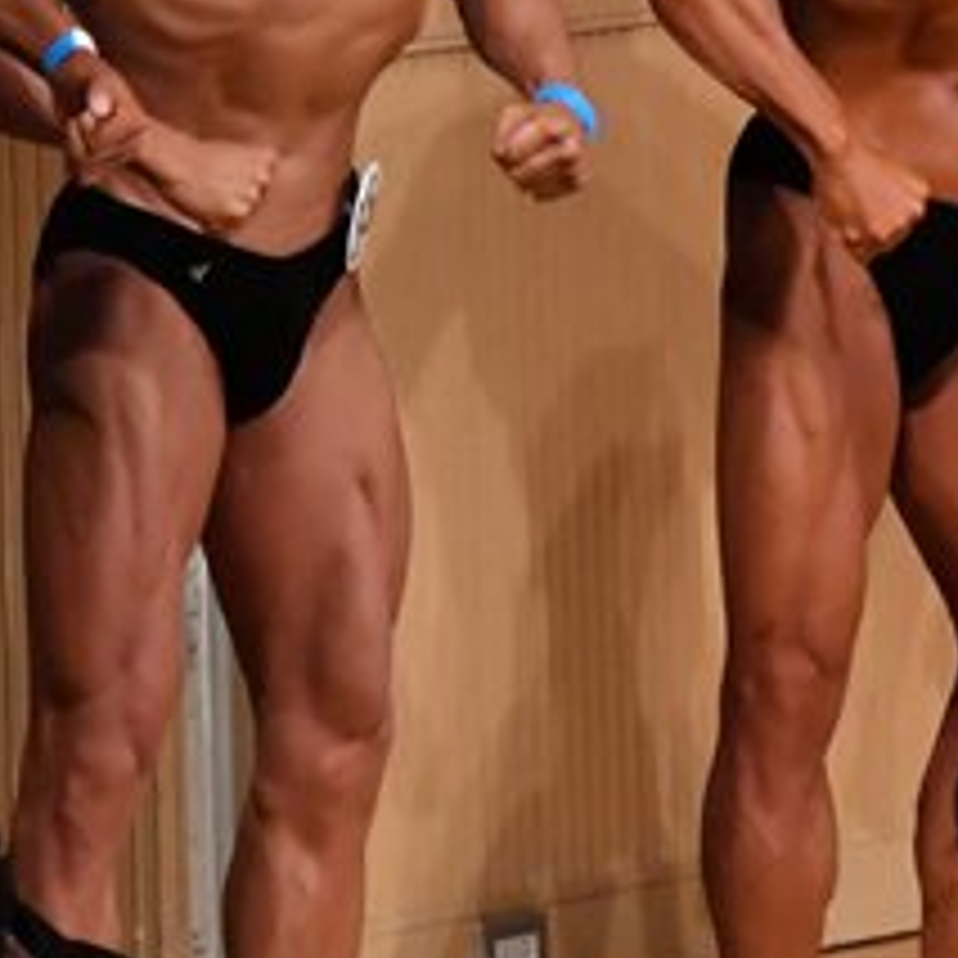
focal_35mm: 787
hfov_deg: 2.2
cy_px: 297
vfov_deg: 2.2
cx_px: 1401
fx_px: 24642
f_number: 5.6
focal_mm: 170
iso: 9000
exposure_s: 1/400
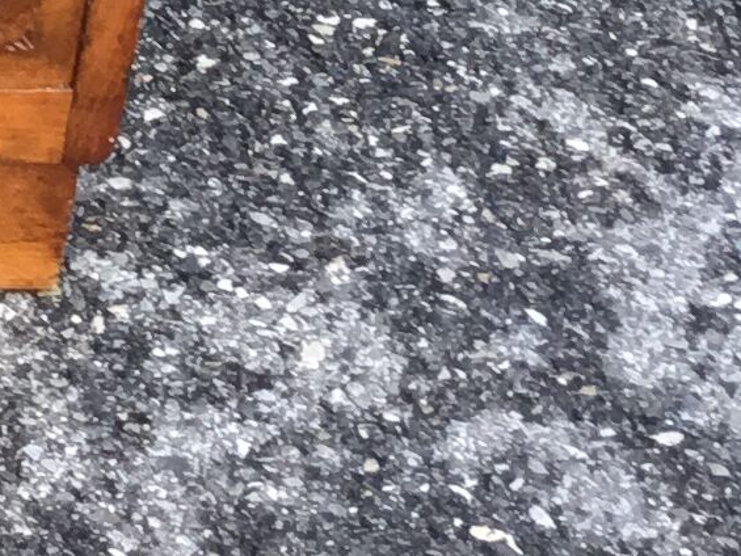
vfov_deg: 7.7
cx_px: -1266
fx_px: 3833
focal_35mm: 179
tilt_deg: -26.8
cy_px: -747
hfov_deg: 9.4
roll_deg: +0.6
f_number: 2.4
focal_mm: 3.3
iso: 40
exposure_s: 1/100
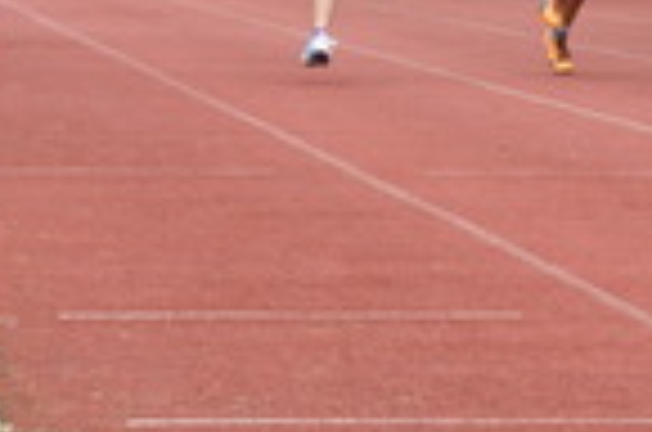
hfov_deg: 7.3
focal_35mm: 280
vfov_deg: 4.9
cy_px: -212
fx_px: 5060
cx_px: 728
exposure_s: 1/200
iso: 160
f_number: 5.6
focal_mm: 50
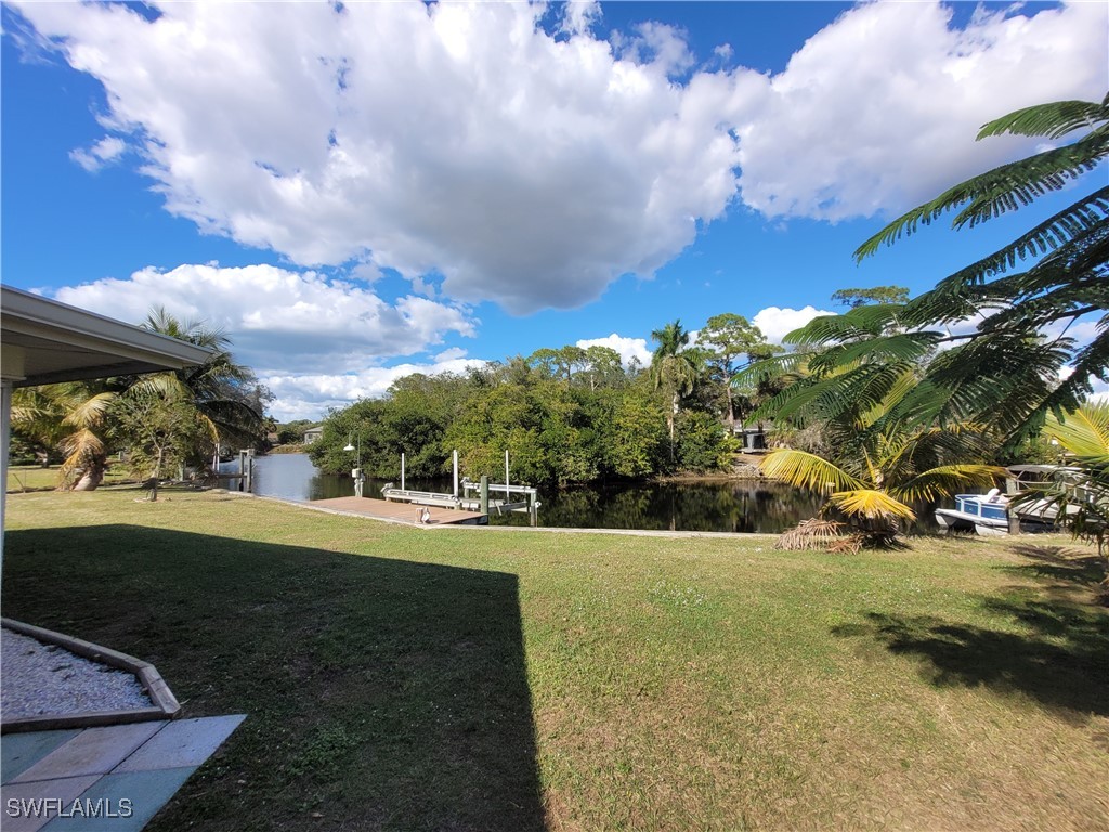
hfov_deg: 106.2
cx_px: 554
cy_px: 416
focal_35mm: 13
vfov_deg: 89.9
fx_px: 416
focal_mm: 1.74
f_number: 2.2
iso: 40
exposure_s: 1/1488
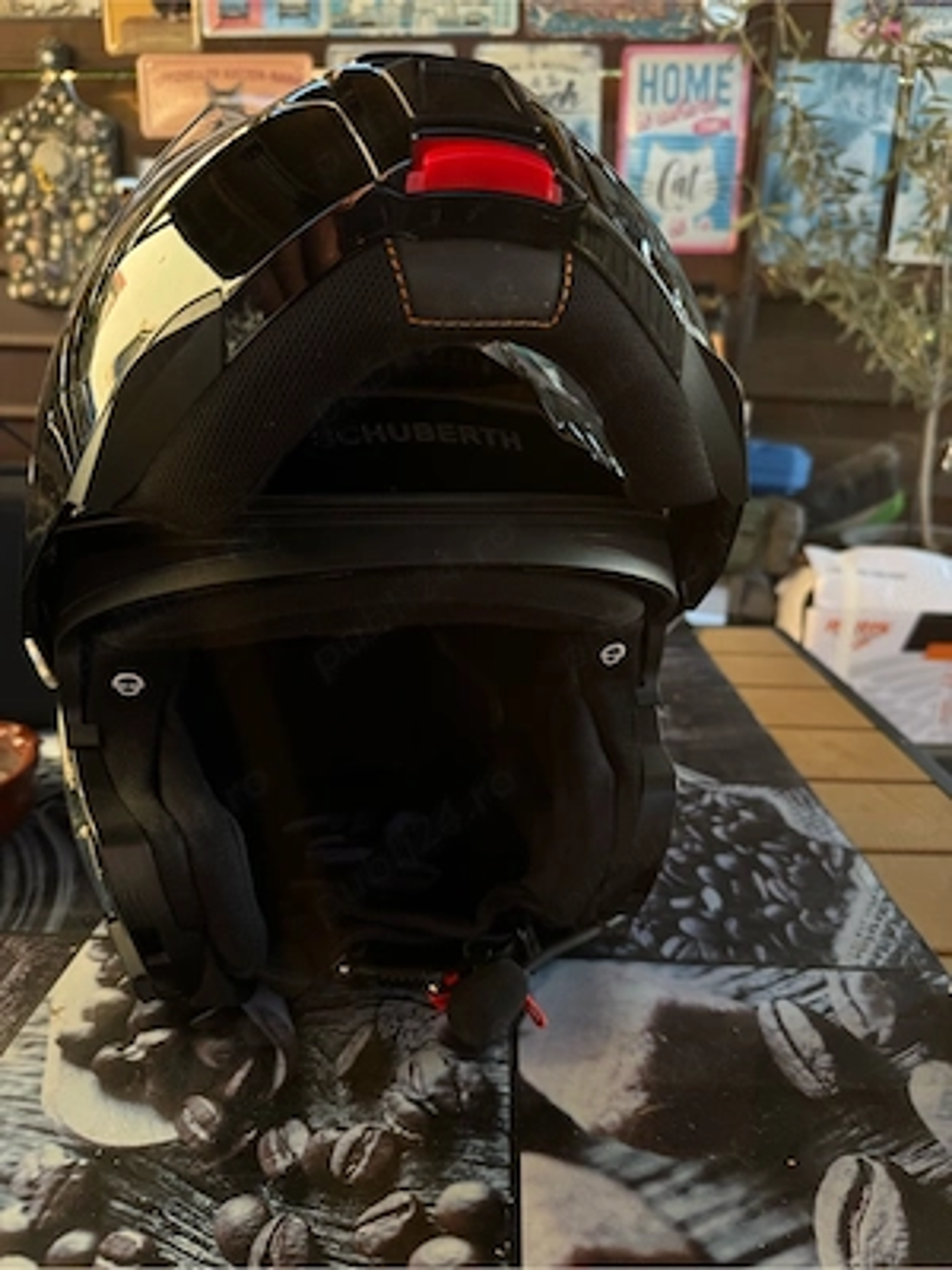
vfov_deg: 71.6
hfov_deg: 56.8
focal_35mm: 24
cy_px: 635
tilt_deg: -16.0
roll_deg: -2.2
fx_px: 880
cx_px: 476
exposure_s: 1/121
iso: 50
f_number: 1.78
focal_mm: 6.76
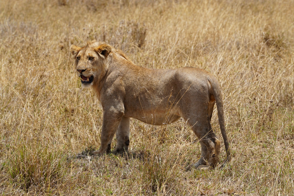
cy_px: 98
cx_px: 147
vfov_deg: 5.5
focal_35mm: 248
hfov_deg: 8.3
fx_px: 2021
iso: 100
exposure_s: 1/400
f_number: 6.3
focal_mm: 165
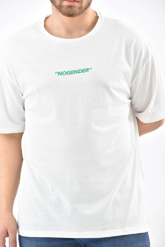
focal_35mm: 200
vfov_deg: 10.3
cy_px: 124
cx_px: 82
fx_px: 1375
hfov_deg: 6.9
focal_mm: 200
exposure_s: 1/160
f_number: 7.1
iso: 100
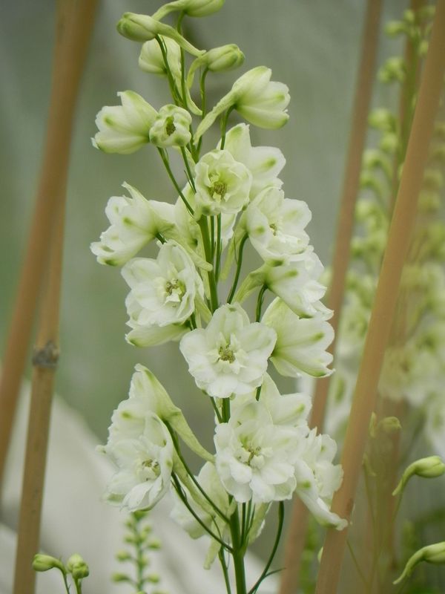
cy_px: 297
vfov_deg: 2.9
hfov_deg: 2.2
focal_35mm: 678
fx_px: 11621
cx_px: 222
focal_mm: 120
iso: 160
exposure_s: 1/200
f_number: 5
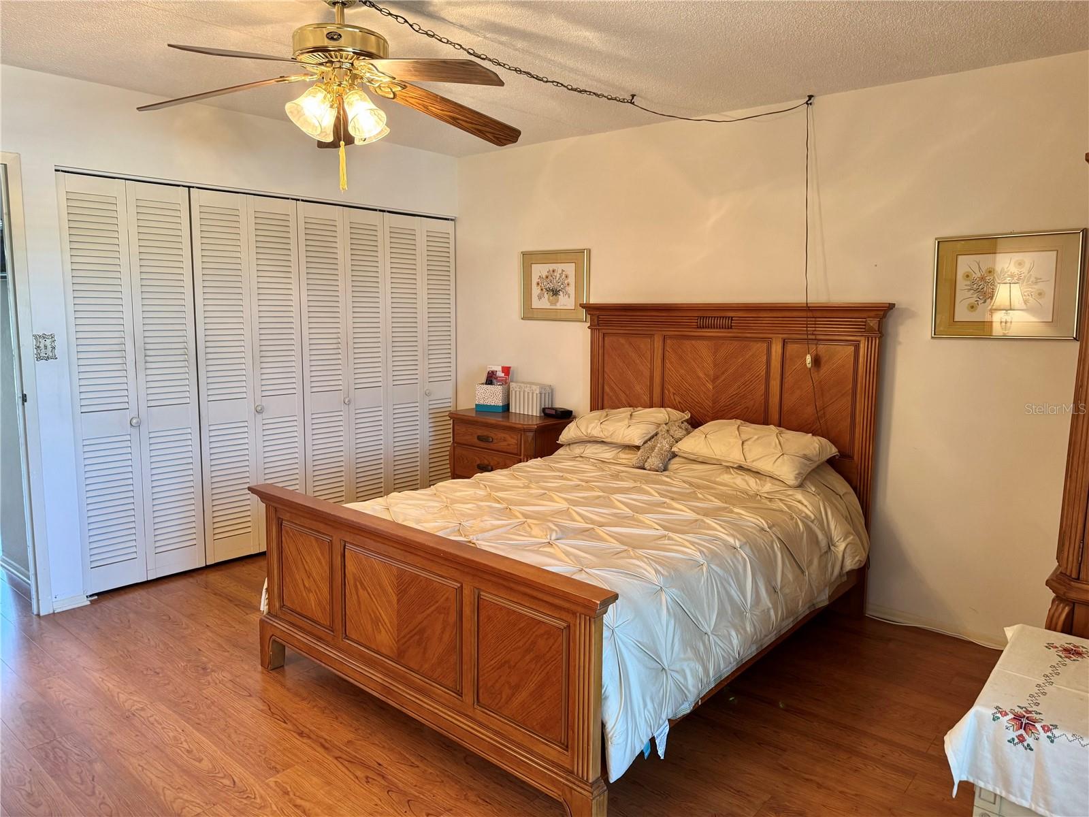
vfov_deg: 56.8
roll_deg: -1.5
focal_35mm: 24
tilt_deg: -8.1
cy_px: 408
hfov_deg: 71.6
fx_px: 755
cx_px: 544
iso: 160
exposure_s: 1/60
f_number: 1.78
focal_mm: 6.76
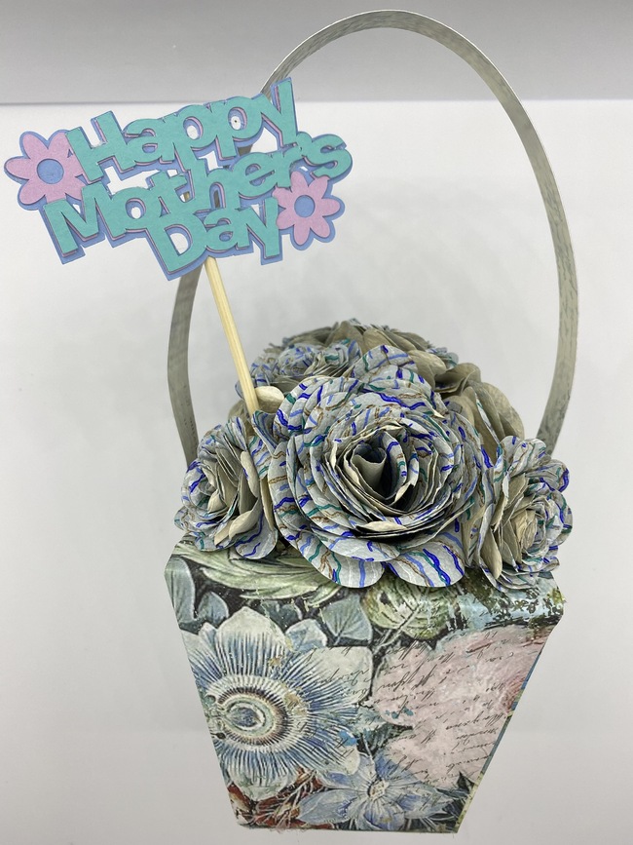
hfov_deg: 53.1
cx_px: 316
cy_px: 422
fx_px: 634
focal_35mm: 26
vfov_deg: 67.3
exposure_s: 1/100
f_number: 1.8
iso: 40
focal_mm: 4.25
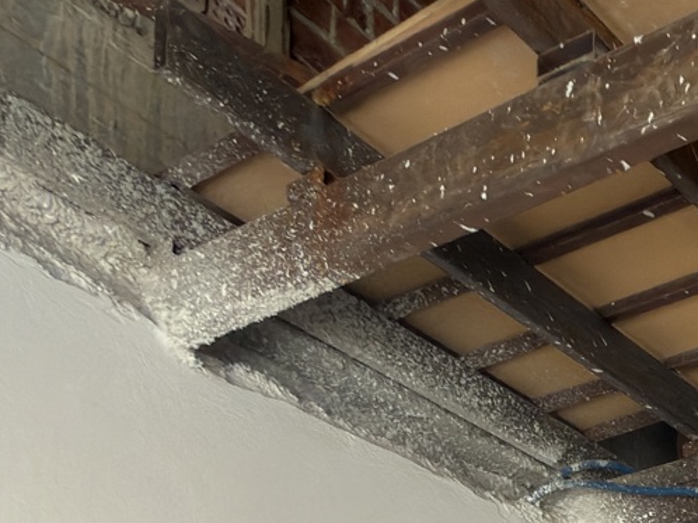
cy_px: 974
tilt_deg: +0.3
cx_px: 952
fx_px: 1088
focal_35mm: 54
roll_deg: -0.6
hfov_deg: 28.0
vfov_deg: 19.3
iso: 64
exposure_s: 1/30
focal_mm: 2.22
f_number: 2.2
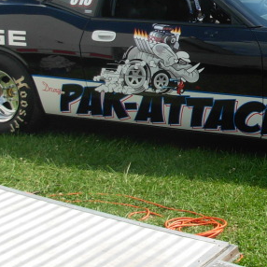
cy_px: 42
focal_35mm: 94
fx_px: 820
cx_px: 205
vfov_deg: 18.3
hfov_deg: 18.4
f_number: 2.9
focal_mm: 6.3
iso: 79
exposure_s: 1/886
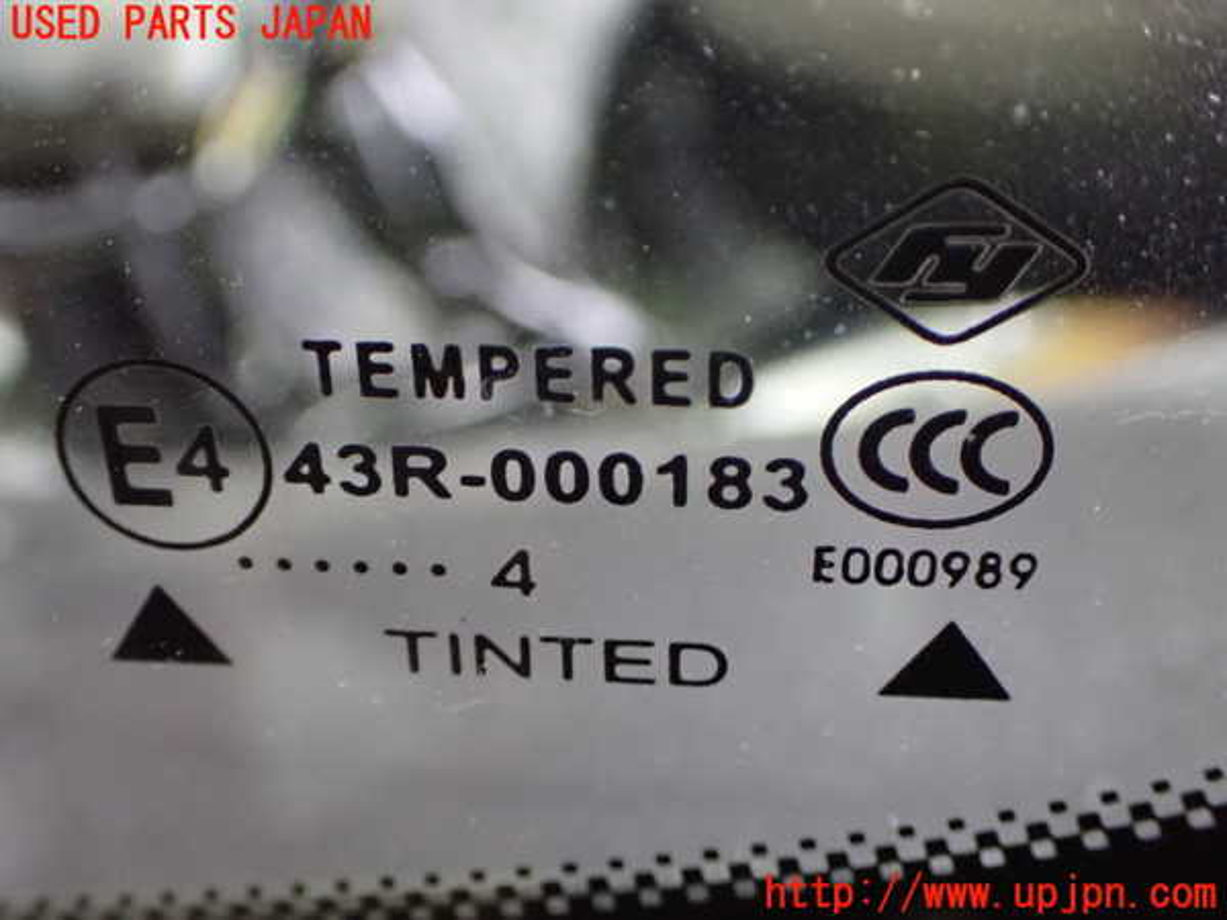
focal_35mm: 41
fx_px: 1453
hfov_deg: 45.8
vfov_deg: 35.1
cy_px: 460
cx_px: 614
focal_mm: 7.31
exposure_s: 1/40
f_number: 2.8
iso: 1250
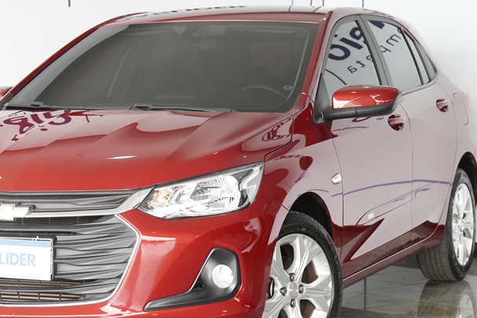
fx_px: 1551
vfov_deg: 11.7
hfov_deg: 17.5
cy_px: 165
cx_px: 182
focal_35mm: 117
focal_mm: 46
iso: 200
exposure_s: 1/100
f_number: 3.2
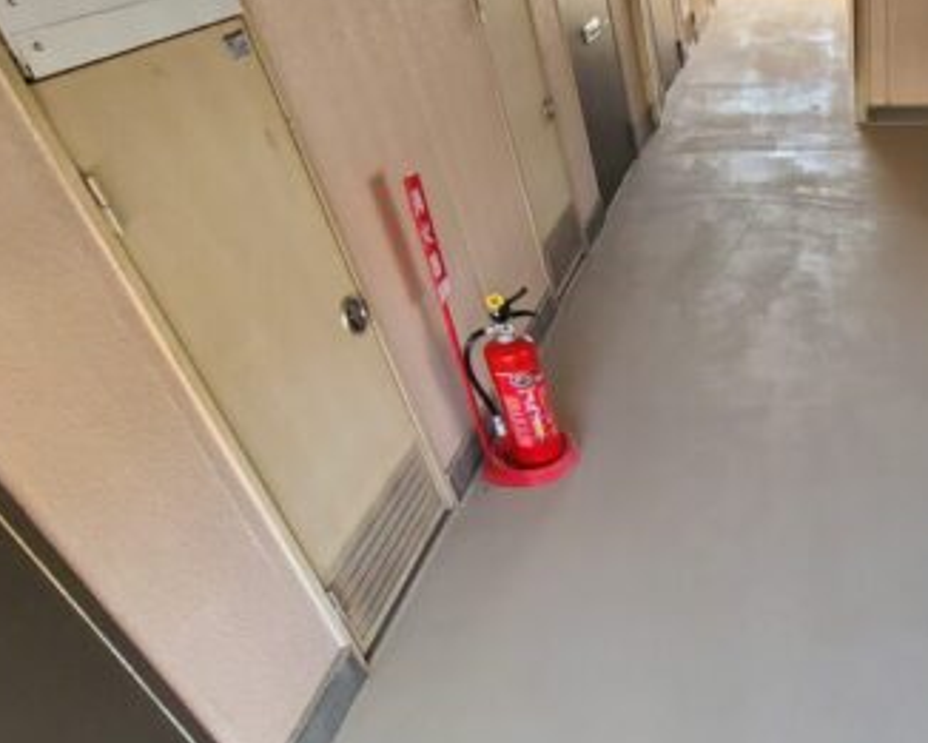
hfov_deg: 51.6
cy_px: 473
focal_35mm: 28
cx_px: 900
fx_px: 769
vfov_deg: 50.9
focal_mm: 2.2
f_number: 2.2
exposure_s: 1/50
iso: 320
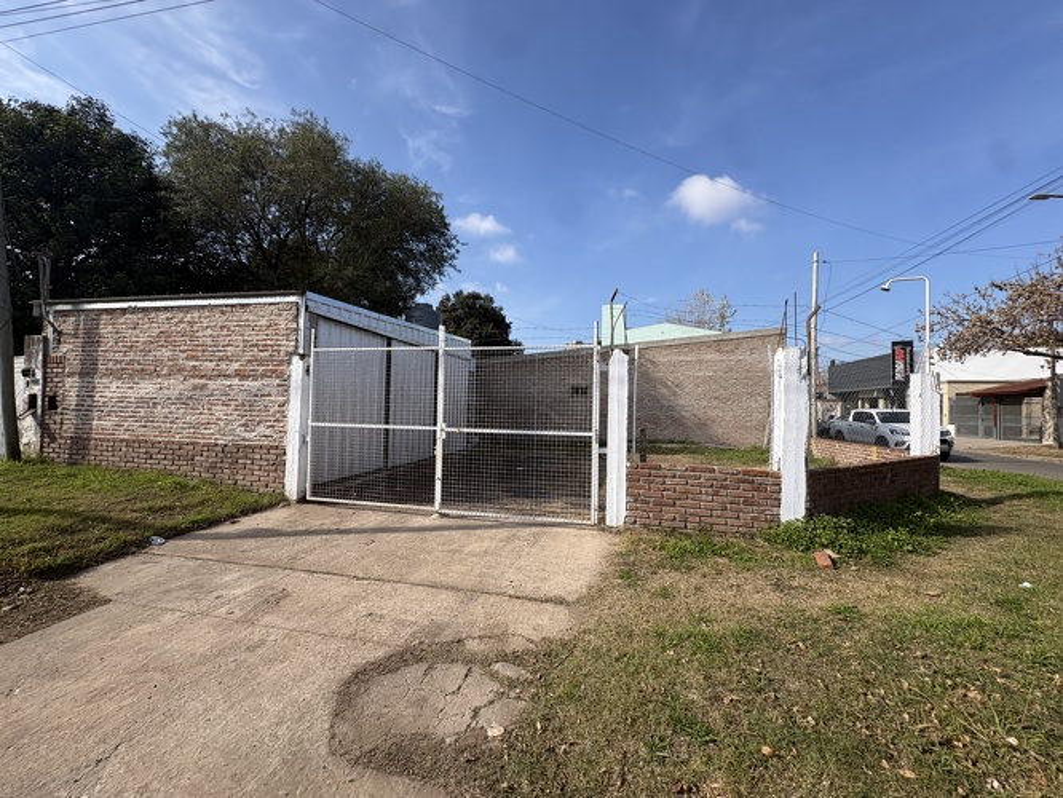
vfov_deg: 85.7
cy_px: 399
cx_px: 532
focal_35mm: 14
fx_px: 430
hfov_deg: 102.0
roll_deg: -2.3
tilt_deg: +1.5
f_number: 2.2
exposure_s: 1/1637
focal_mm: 2.22
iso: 50
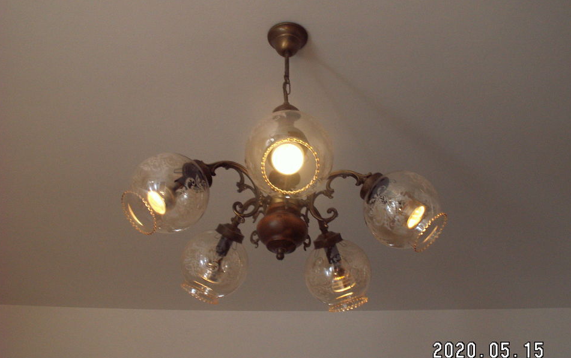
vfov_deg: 32.8
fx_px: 607
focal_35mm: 39
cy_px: 168
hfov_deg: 50.4
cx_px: 293
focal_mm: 5.86
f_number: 2.8
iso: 125
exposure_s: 1/40
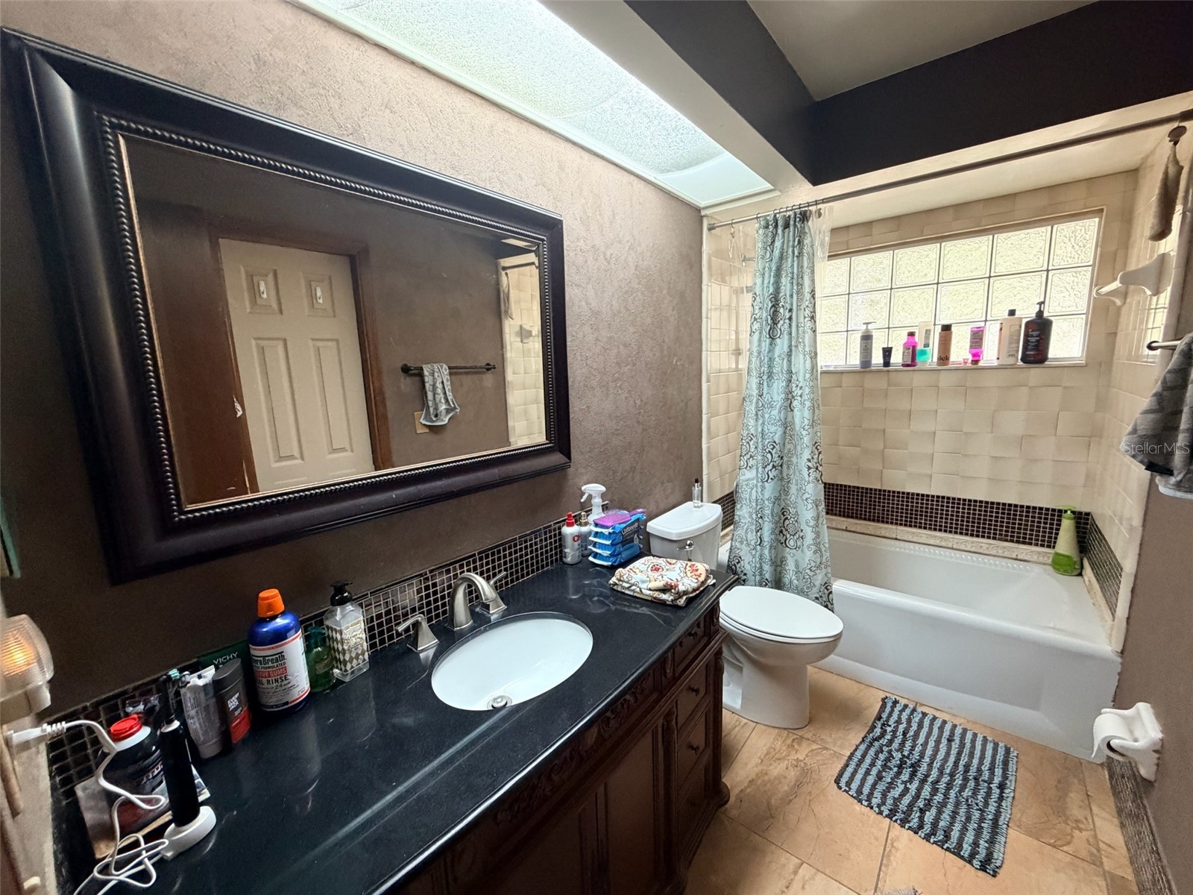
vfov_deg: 85.7
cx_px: 596
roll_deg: +2.5
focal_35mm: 14
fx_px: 482
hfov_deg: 102.1
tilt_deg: -9.1
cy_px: 448
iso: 400
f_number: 2.2
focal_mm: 2.22
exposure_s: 1/60
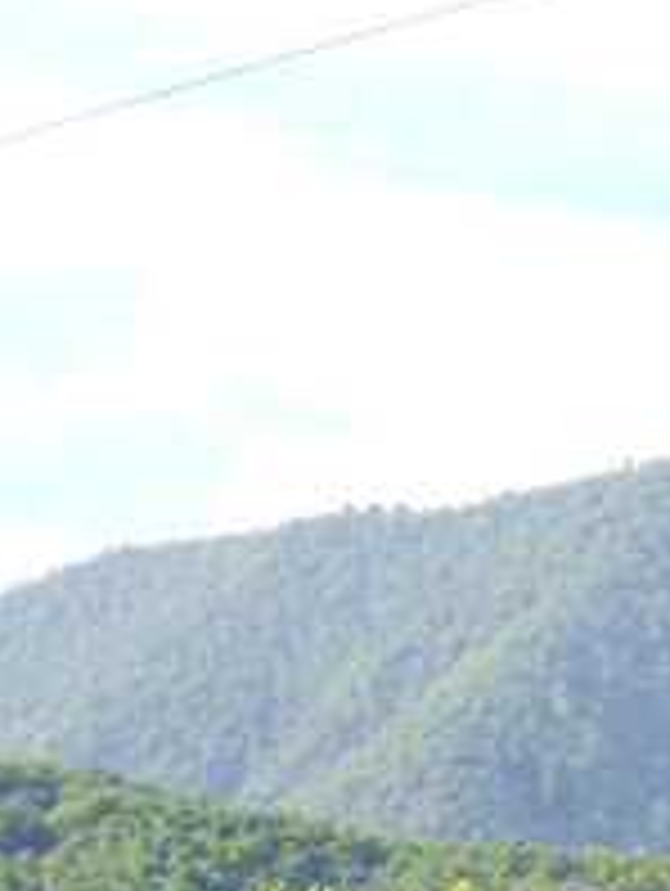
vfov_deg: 10.0
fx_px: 4996
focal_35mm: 194
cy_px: 1177
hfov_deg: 7.6
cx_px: 710
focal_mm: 50
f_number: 7.1
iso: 100
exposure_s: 1/100
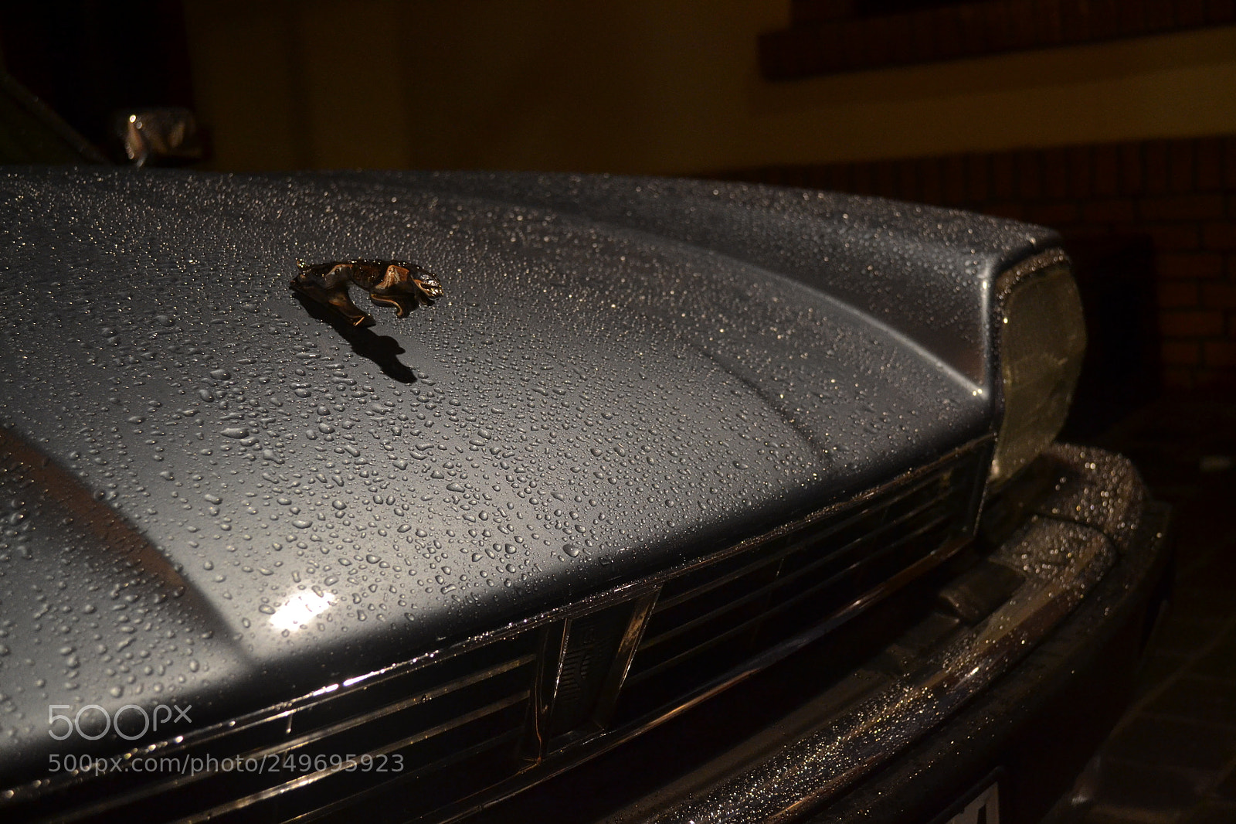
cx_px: 618
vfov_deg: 30.8
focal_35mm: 44
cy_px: 412
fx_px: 1493
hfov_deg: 45.0
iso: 1250
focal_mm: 29
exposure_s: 1/15
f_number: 4.5
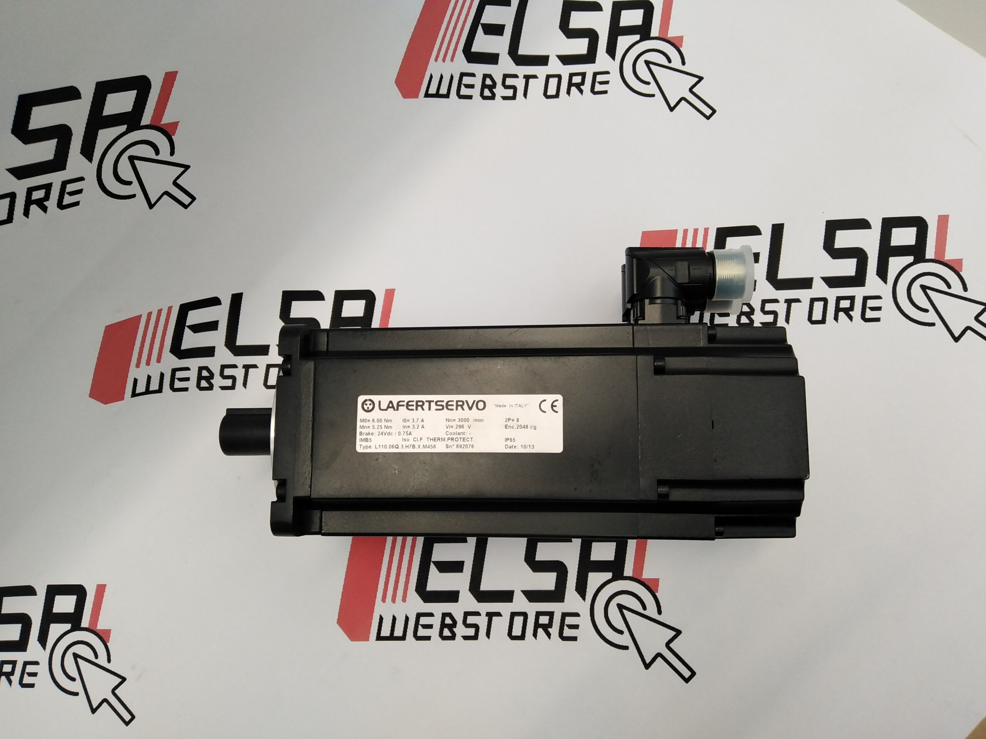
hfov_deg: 67.3
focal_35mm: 26
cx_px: 493
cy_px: 370
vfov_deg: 53.1
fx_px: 741
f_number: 1.8
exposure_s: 1/100
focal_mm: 3.59
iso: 118
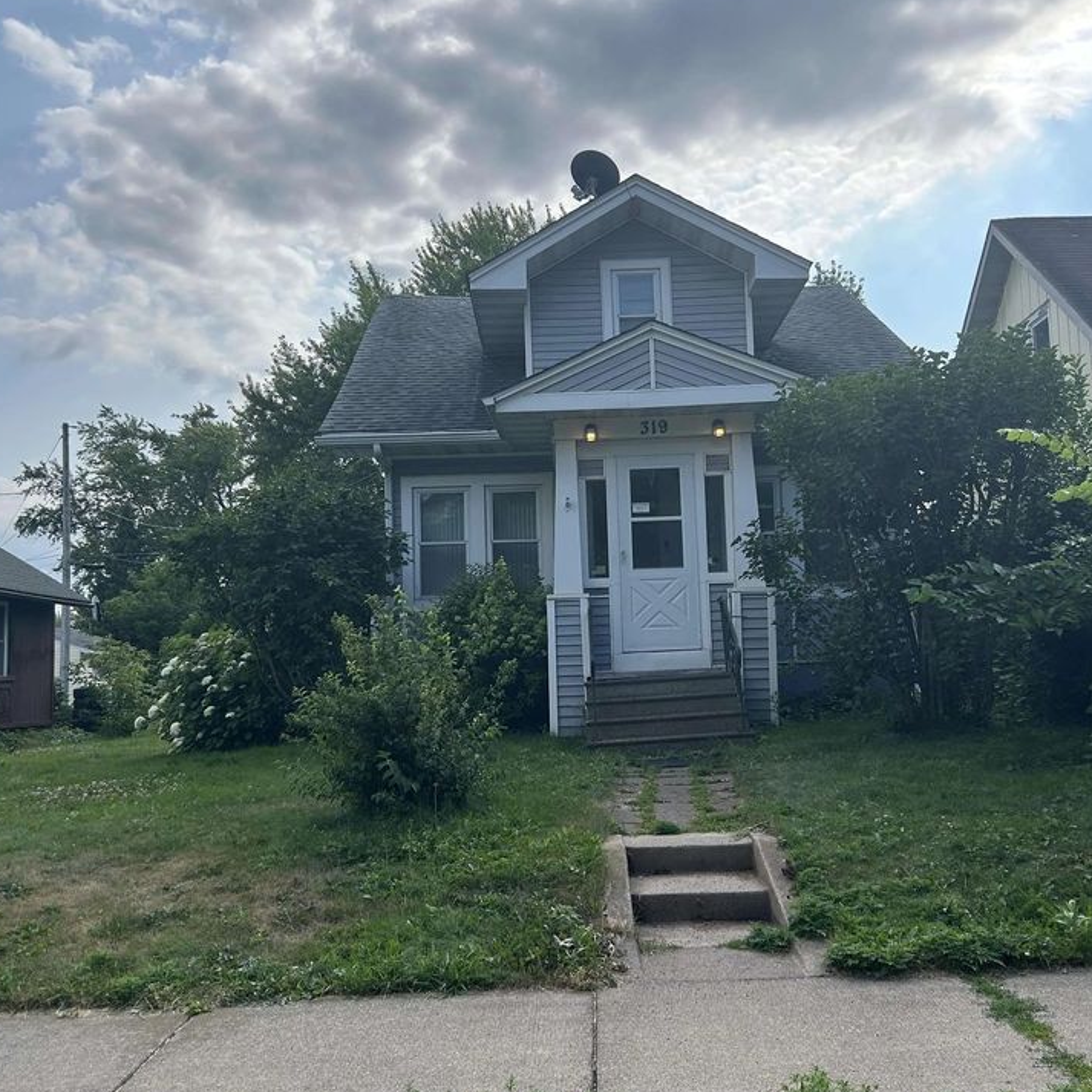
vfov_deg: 49.7
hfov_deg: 49.7
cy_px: 550
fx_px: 1178
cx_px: 591
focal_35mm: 33
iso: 50
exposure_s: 1/5319
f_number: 1.5
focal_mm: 5.7
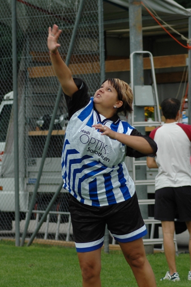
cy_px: 144
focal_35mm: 168
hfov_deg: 8.2
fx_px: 1336
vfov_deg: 12.2
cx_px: 96
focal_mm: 112
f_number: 5
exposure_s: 1/400
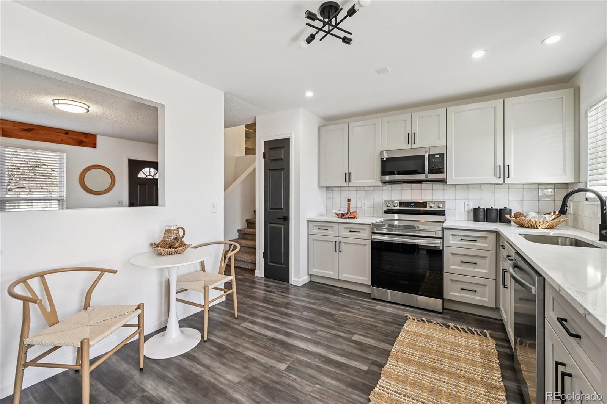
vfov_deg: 77.3
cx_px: 304
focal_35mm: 15
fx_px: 253
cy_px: 202
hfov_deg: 100.4
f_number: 10
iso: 400
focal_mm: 15
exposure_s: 1/15
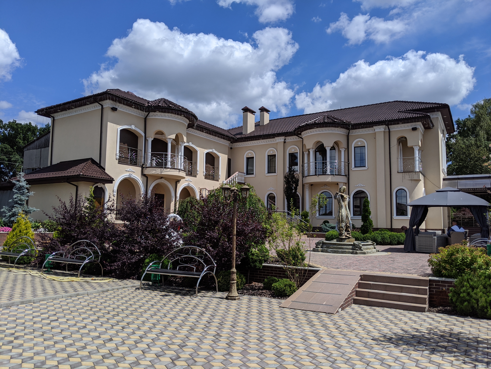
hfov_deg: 65.3
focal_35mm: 27
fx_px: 383
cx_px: 246
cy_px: 184
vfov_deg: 51.4
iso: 74
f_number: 1.8
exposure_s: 1/7812
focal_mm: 4.44
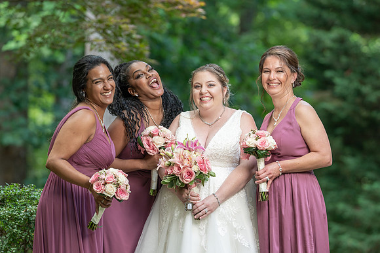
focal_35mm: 218
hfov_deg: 9.5
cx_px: 197
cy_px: 119
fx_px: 2297
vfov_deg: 6.3
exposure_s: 1/200
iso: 400
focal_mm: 189
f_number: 4
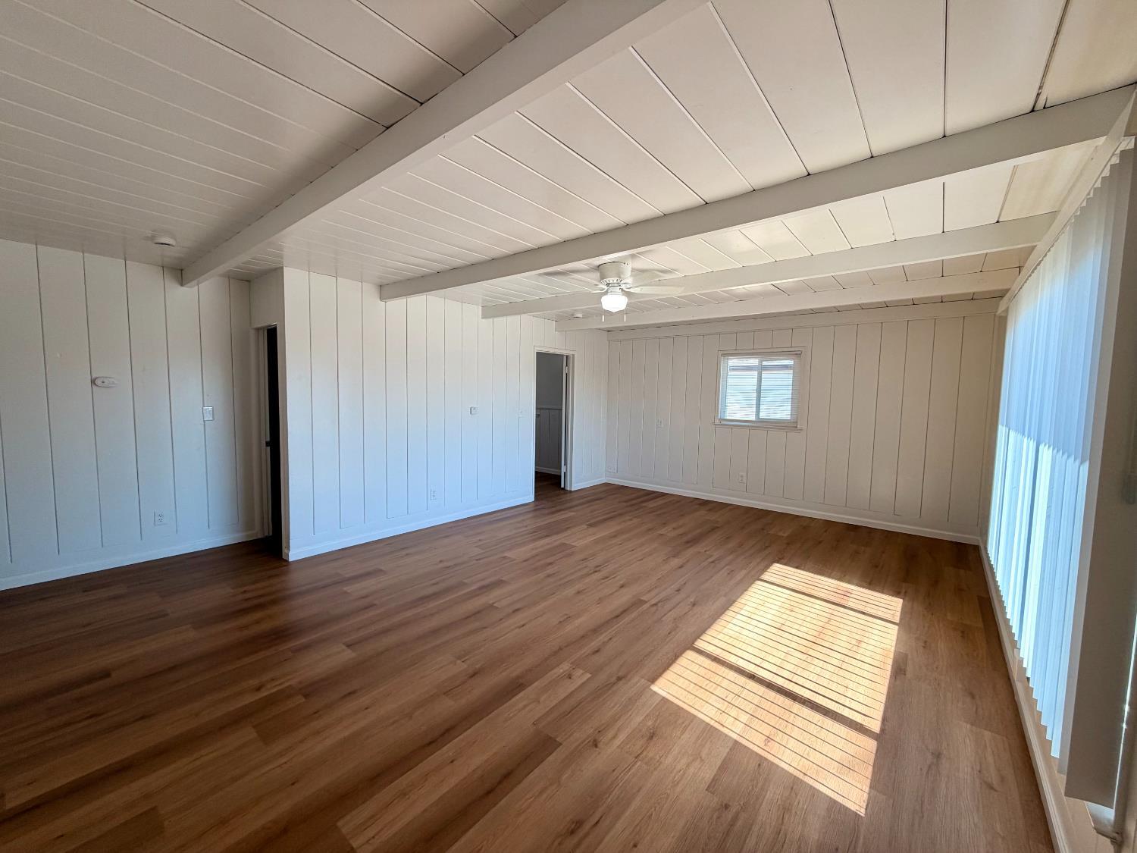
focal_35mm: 14
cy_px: 426
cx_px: 568
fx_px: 460
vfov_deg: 85.7
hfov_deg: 102.1
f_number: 2.2
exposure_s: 1/120
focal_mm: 2.22
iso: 50
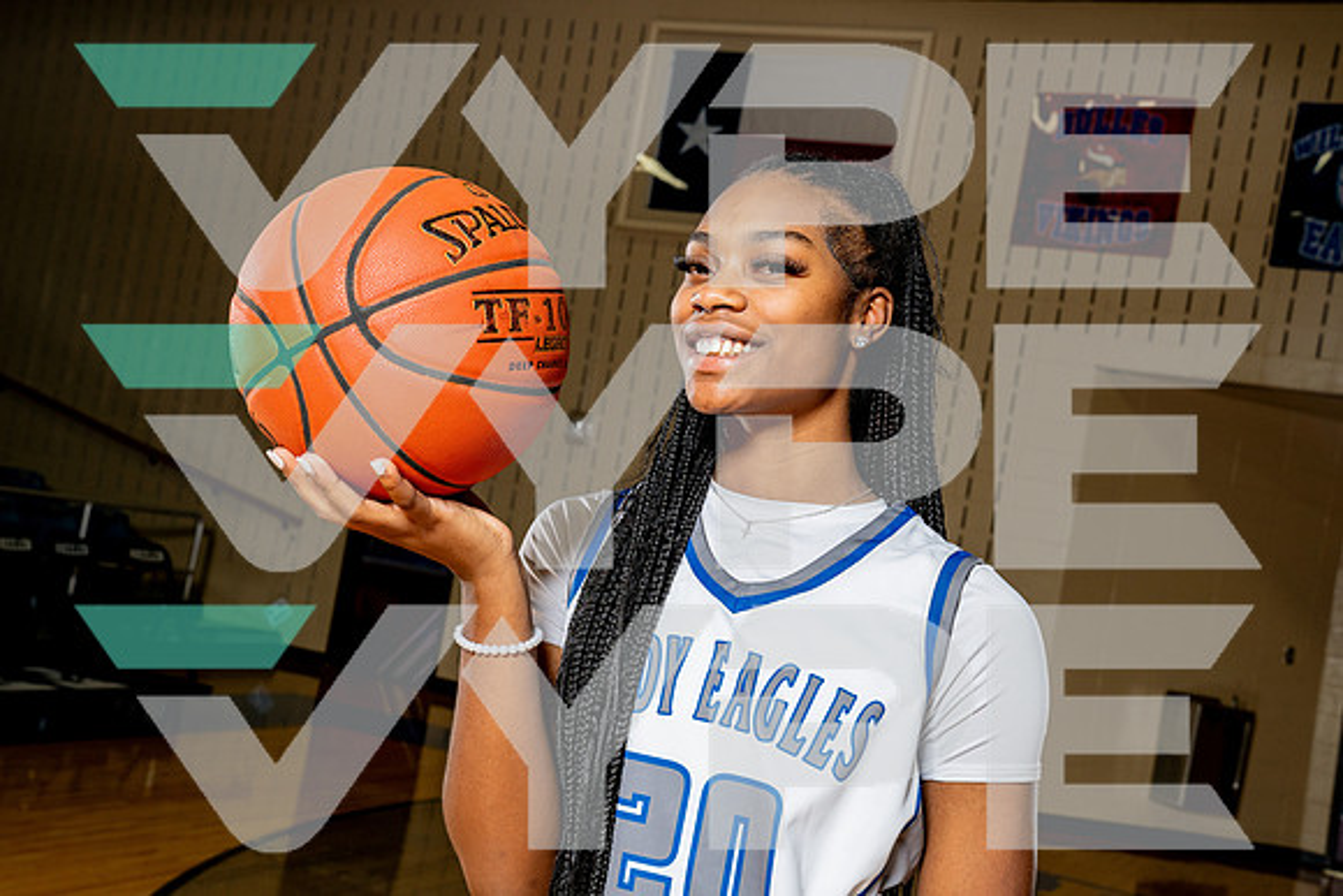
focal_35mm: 47
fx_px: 1754
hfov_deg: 41.9
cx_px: 672
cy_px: 448
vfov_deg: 28.7
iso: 400
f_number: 8
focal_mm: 47
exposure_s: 1/250
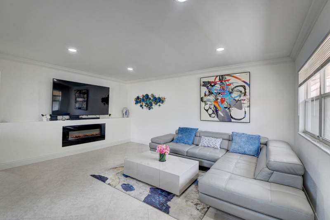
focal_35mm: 15
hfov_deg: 100.4
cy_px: 110
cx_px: 165
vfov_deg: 77.2
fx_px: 137
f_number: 8
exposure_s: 1/50
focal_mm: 10
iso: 640
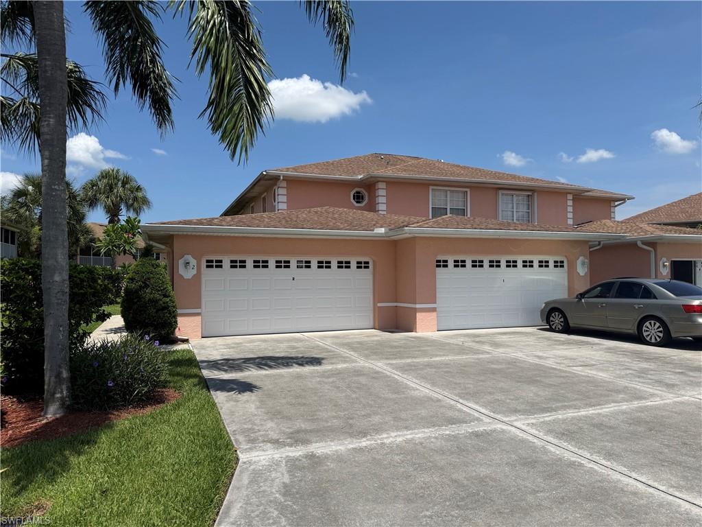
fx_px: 487
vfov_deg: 56.8
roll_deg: +0.2
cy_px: 264
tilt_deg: +0.6
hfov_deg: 71.6
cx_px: 351
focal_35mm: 24
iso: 80
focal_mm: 6.76
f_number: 1.78
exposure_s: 1/7353
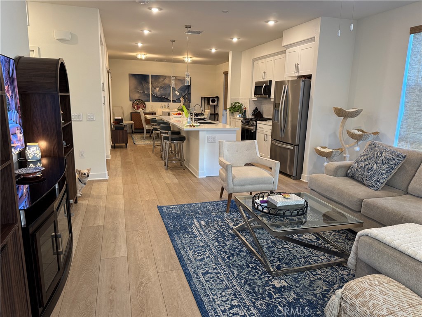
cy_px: 158
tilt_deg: -12.4
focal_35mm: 24
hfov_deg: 71.6
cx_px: 211
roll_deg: -2.1
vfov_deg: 56.8
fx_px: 293
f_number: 1.78
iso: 200
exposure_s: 1/60
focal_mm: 6.76
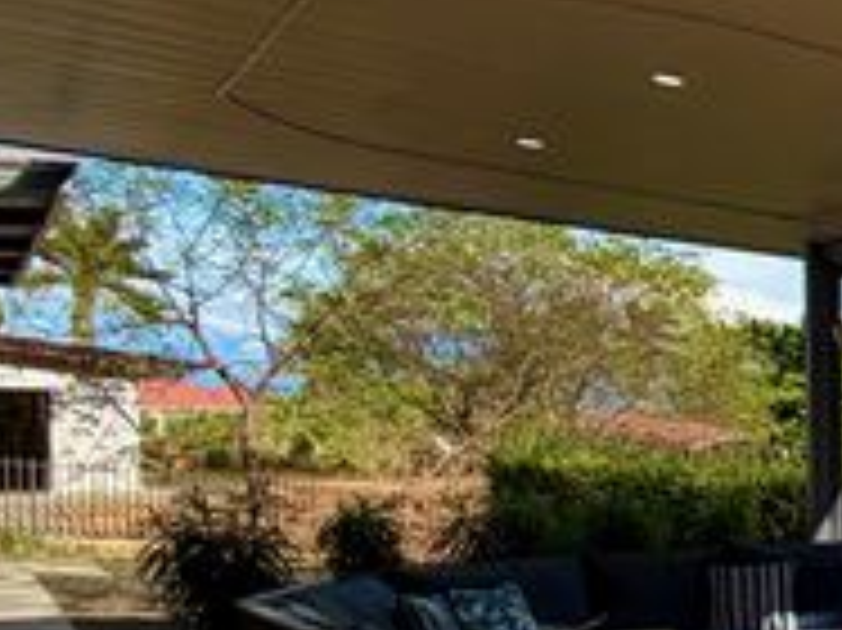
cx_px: 1616
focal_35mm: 60
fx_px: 1459
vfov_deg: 24.2
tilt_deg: -1.7
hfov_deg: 20.0
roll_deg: +0.0
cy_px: 450
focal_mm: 2.22
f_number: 2.2
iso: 32
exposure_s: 1/770
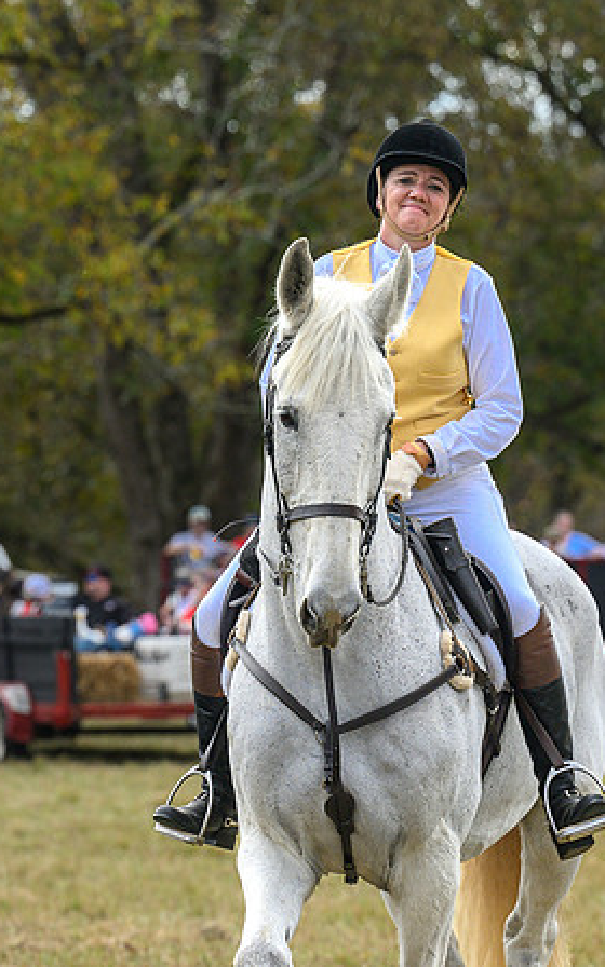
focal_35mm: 285
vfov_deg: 7.4
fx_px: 7519
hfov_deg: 4.6
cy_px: 623
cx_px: 427
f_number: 3.5
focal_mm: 110
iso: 640
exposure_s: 1/1000
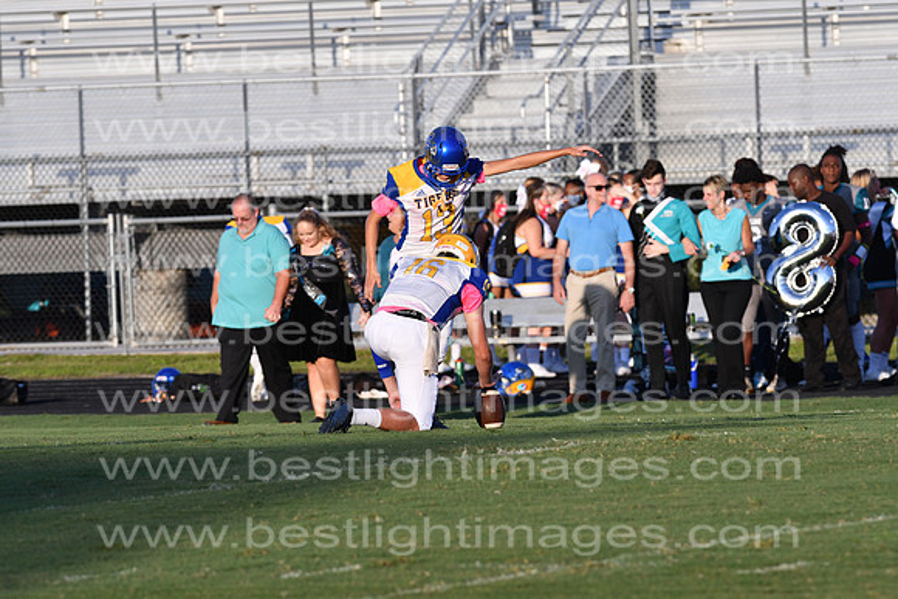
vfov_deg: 3.1
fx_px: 11227
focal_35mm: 450
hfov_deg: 4.6
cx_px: 449
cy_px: 300
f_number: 5.6
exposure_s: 1/1600
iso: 400
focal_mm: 300
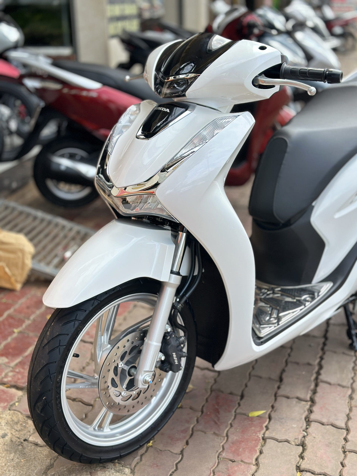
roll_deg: +1.0
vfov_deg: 39.7
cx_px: 178
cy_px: 238
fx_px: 660
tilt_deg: -17.9
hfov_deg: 30.3
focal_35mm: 48
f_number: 1.78
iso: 80
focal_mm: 6.86
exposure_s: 1/1085
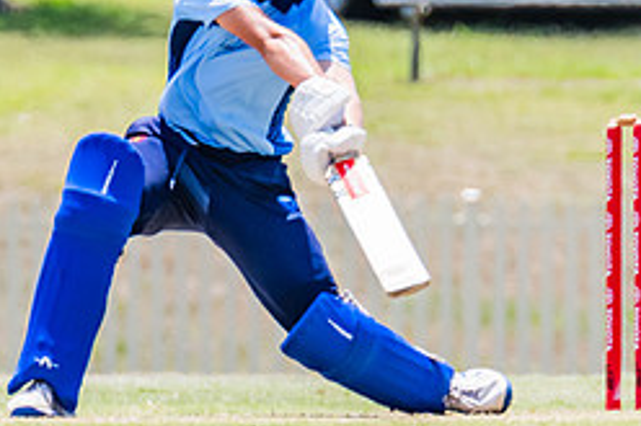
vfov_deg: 0.8
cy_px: 1
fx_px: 30302
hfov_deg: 1.2
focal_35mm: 1703
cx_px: 302
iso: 800
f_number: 8
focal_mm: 550
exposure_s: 1/2000
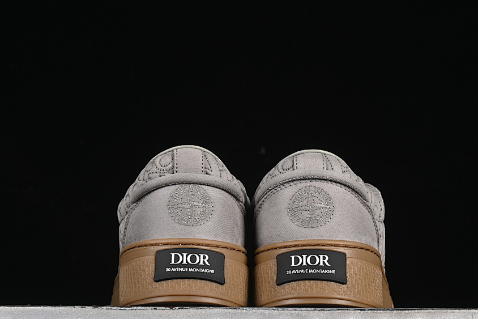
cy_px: 179
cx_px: 247
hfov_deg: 21.2
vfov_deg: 14.3
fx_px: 1275
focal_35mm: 96
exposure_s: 1/80
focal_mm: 50
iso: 160
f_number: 7.1
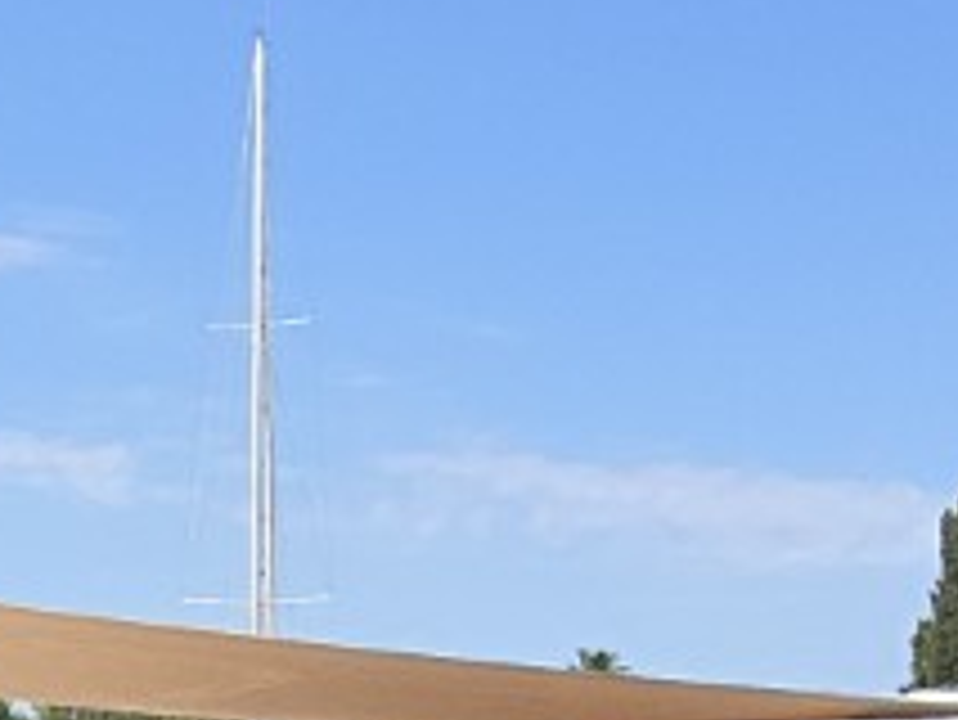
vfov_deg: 15.6
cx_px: 4
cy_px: 1062
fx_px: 2437
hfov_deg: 21.5
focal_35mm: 88
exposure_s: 1/1728
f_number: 2.2
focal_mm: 2.2
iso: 50
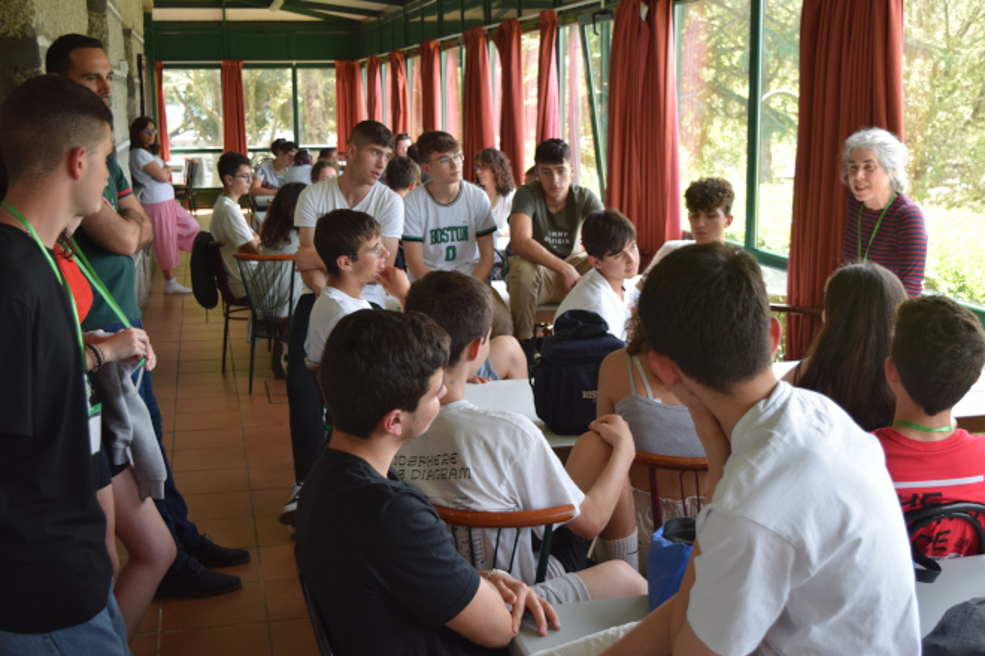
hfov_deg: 43.6
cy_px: 328
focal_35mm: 45
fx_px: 1231
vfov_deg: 29.9
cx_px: 492
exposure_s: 1/100
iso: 400
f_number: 5
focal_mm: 30
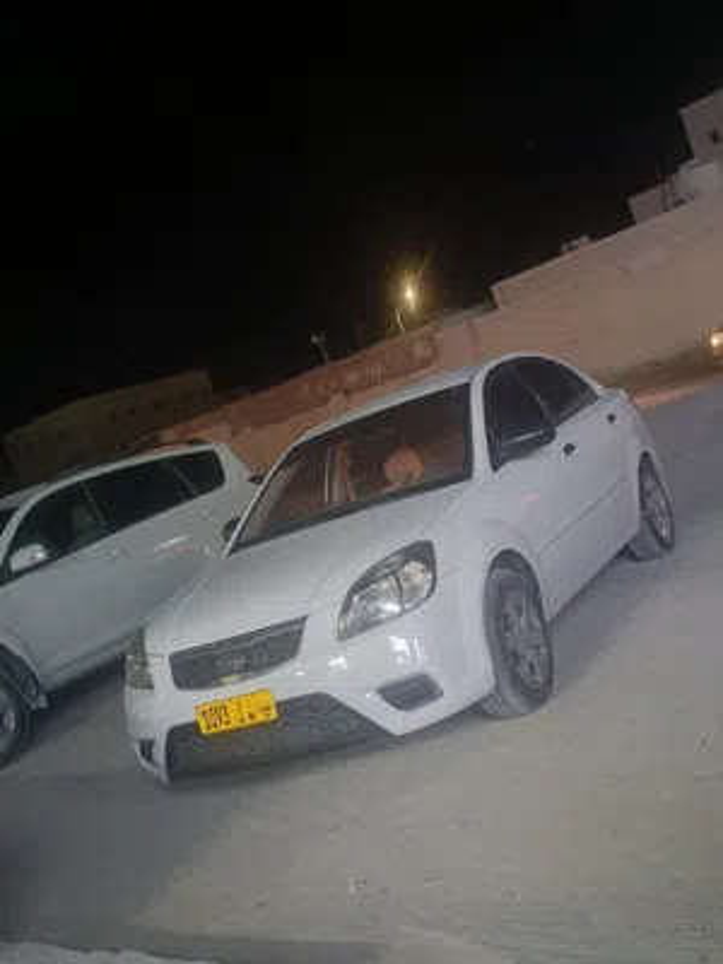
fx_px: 1086
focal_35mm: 39
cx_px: 362
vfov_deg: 47.9
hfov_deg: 36.8
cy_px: 482
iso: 2000
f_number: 1.8
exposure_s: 1/25
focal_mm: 4.84
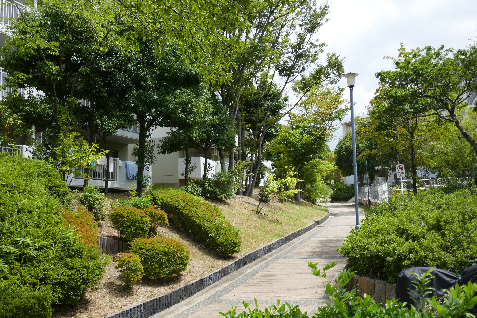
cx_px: 238
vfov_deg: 37.9
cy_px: 159
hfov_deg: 54.4
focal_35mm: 35
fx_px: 464
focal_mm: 12.7
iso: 125
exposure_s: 1/800
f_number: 3.4
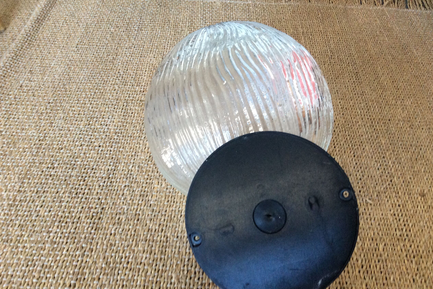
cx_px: 220
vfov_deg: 38.9
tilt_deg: -46.4
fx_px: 409
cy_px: 153
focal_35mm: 34
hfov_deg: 55.8
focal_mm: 3.3
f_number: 2.4
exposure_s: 1/25
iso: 160
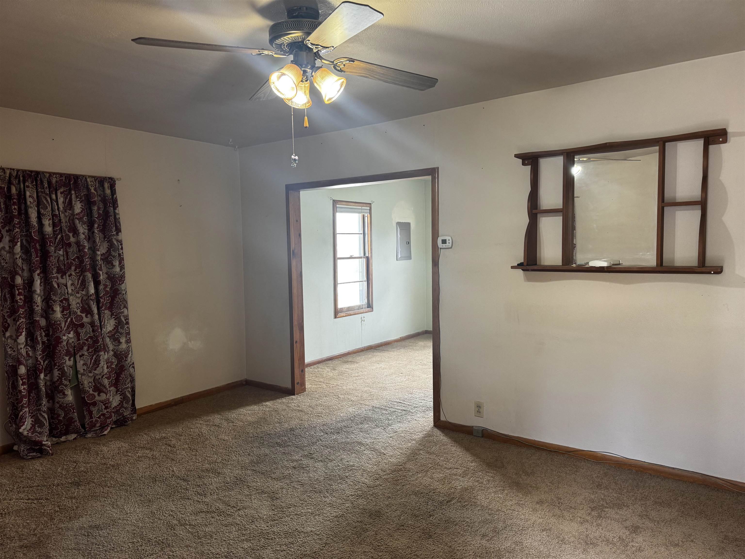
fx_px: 517
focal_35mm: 24
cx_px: 372
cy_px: 280
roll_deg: +0.6
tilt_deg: -5.3
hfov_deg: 71.6
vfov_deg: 56.8
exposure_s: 1/120
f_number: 1.78
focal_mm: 6.76
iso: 200
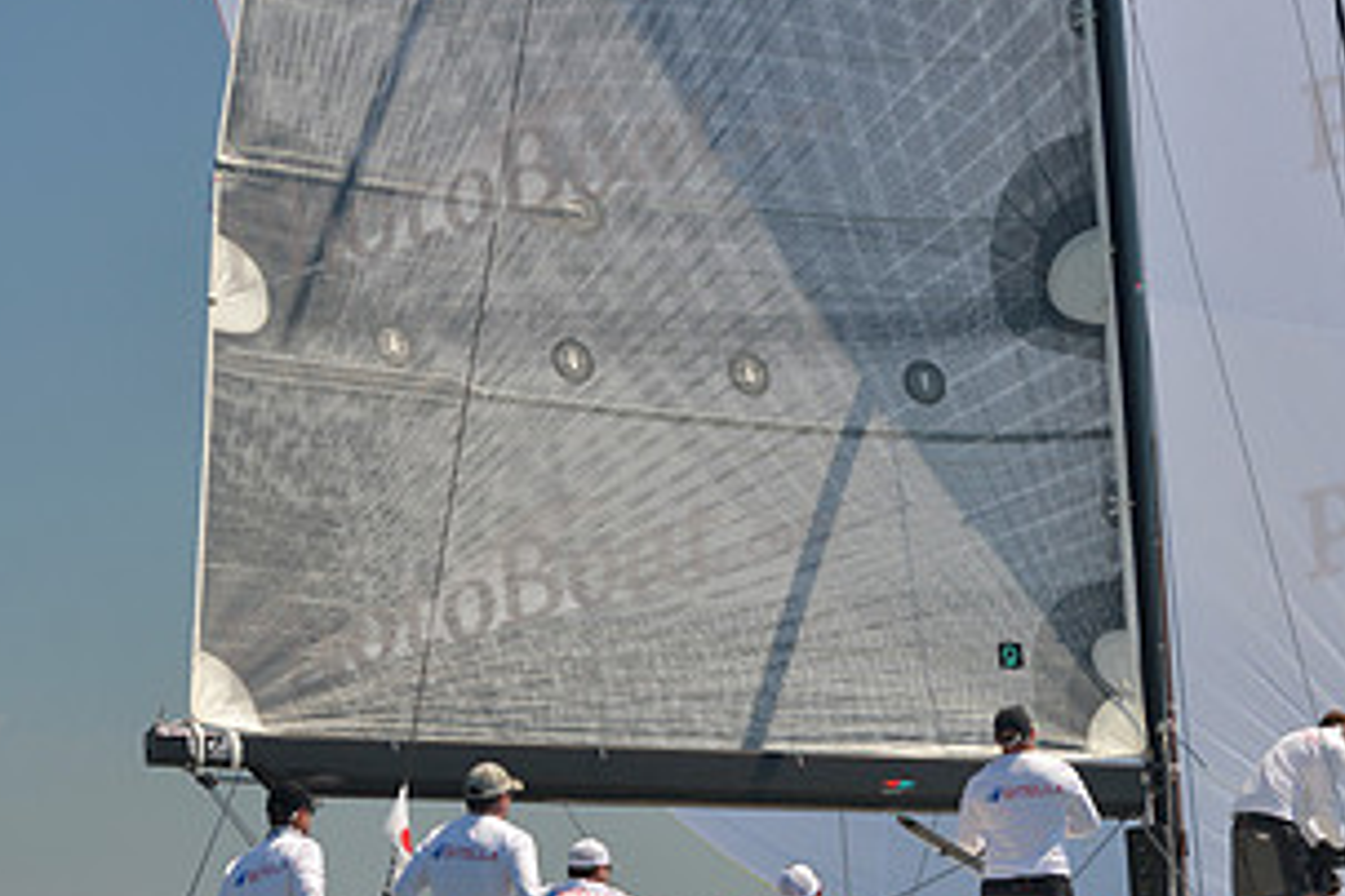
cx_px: 1074
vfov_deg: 10.2
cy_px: 756
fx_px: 5006
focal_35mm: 134
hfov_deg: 15.2
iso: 200
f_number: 6.3
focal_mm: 70
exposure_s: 1/800
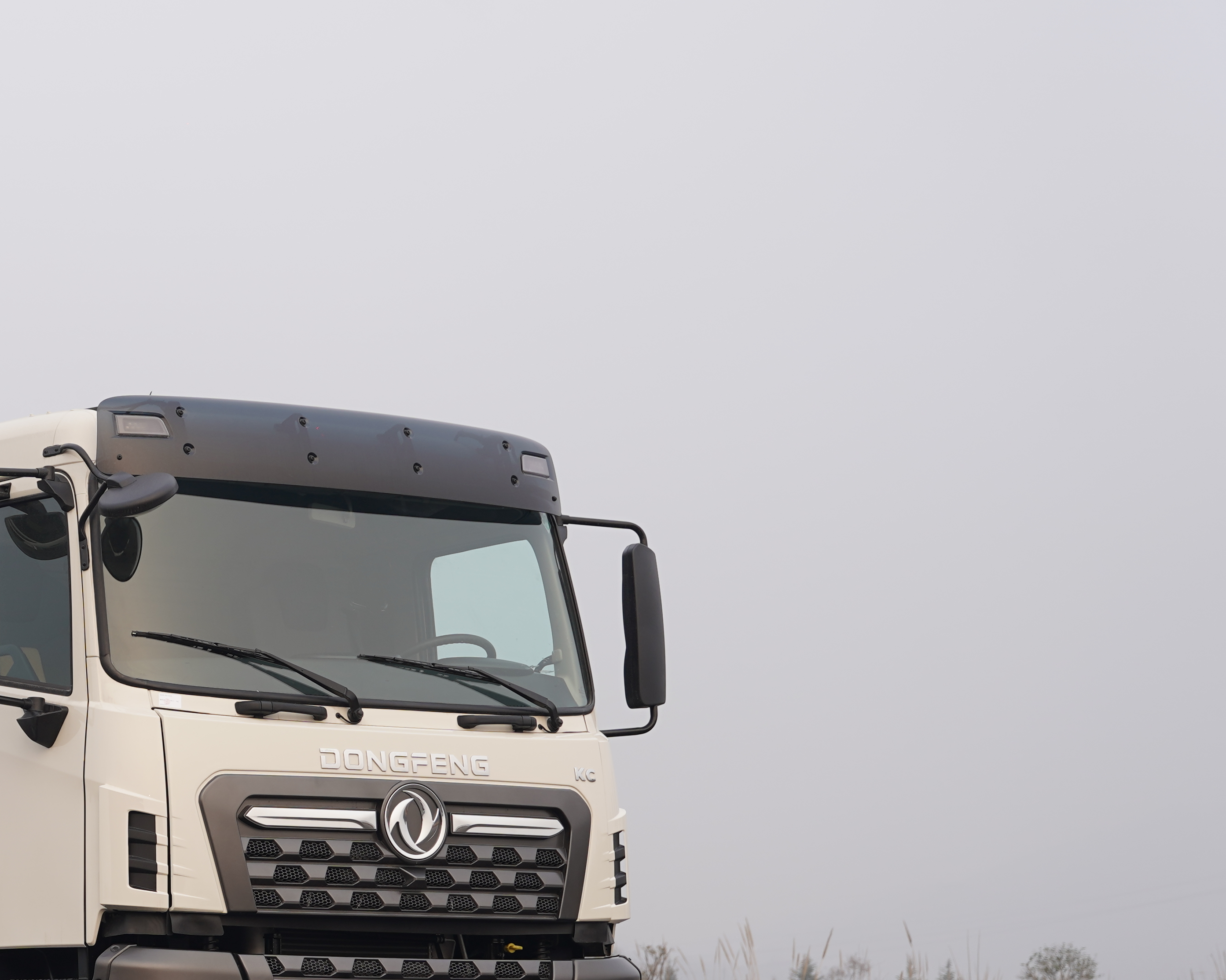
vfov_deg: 16.2
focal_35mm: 95
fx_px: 3447
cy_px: 607
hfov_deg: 19.4
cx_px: -73
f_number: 4
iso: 100
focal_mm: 47
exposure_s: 1/160
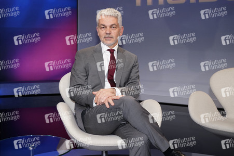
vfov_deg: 33.4
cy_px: 78
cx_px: 117
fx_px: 260
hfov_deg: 48.5
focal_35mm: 40
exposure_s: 1/125
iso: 2000
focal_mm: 40
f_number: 5.6
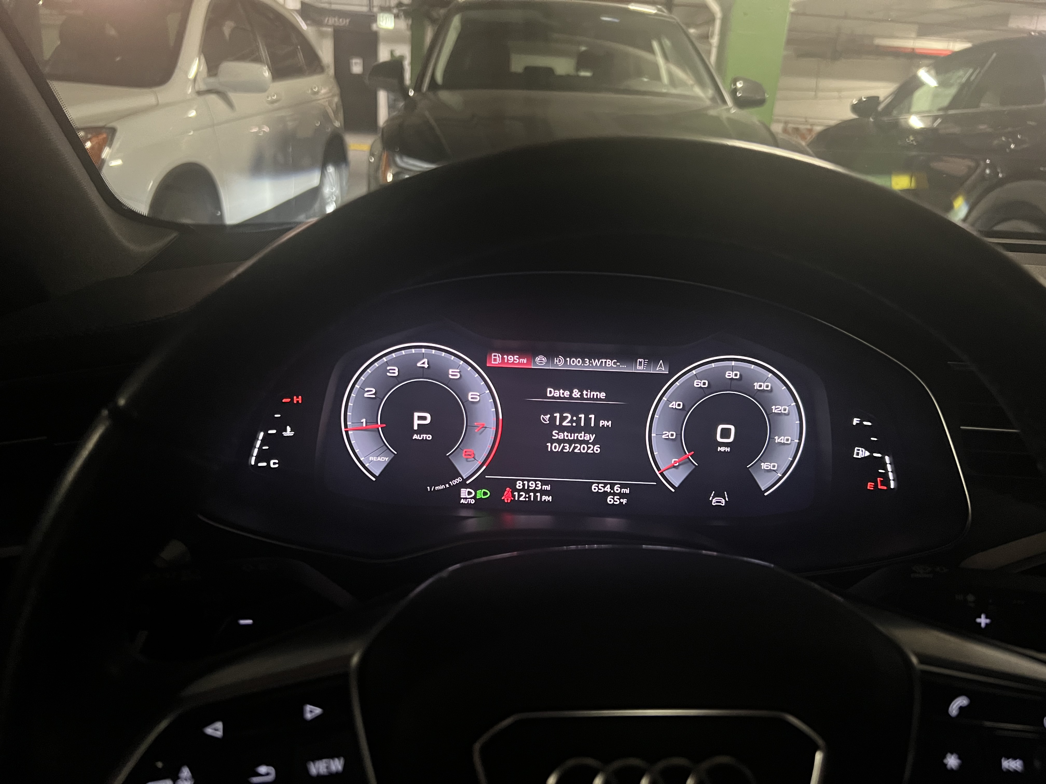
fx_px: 786
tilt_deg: -20.4
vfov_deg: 53.1
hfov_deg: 67.3
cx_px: 523
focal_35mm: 26
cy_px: 392
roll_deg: -4.1
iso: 640
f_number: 1.5
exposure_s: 1/30
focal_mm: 5.7
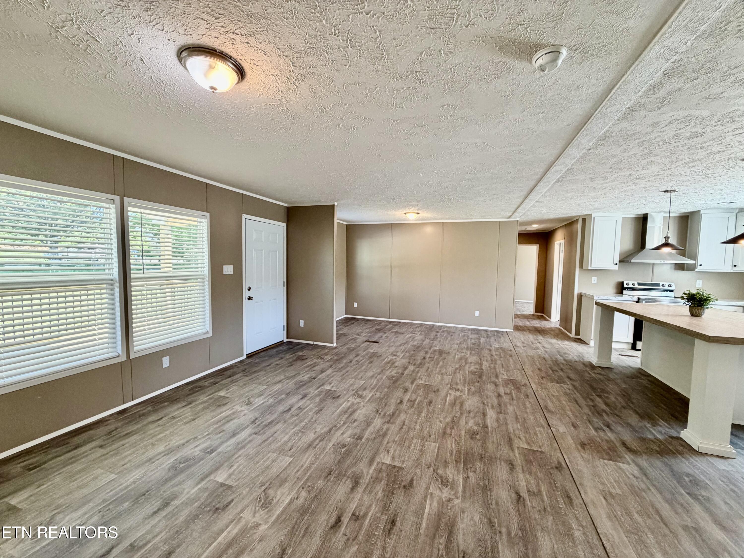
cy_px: 279
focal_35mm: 14
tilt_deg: -1.6
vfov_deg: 85.7
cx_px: 372
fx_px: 301
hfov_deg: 102.1
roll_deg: -0.6
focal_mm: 2.22
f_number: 2.2
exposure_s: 1/120
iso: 200
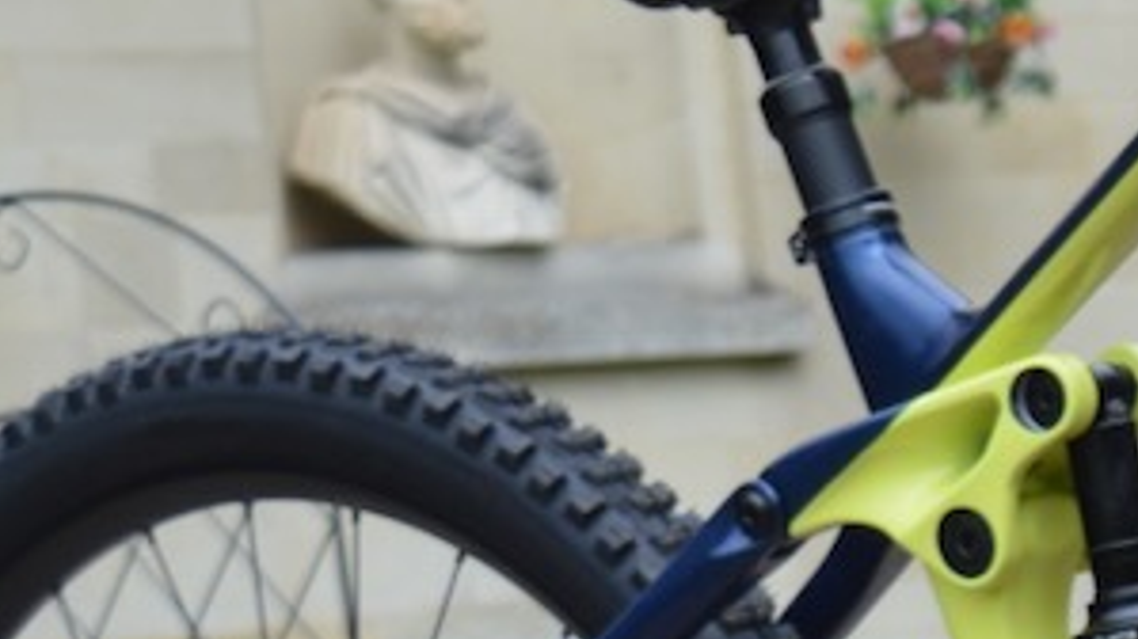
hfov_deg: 8.7
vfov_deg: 5.0
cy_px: 552
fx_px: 7300
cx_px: 1823
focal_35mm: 242
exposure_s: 1/125
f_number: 5.6
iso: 110
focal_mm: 36
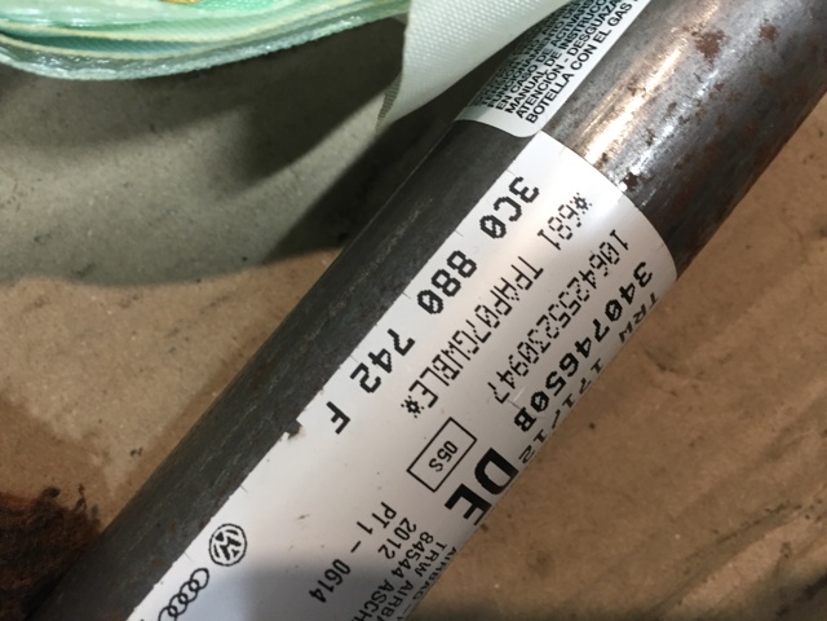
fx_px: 693
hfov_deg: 61.7
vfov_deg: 48.2
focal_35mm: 29
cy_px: 310
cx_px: 414
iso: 125
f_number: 2.2
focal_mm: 4.15
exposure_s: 1/33
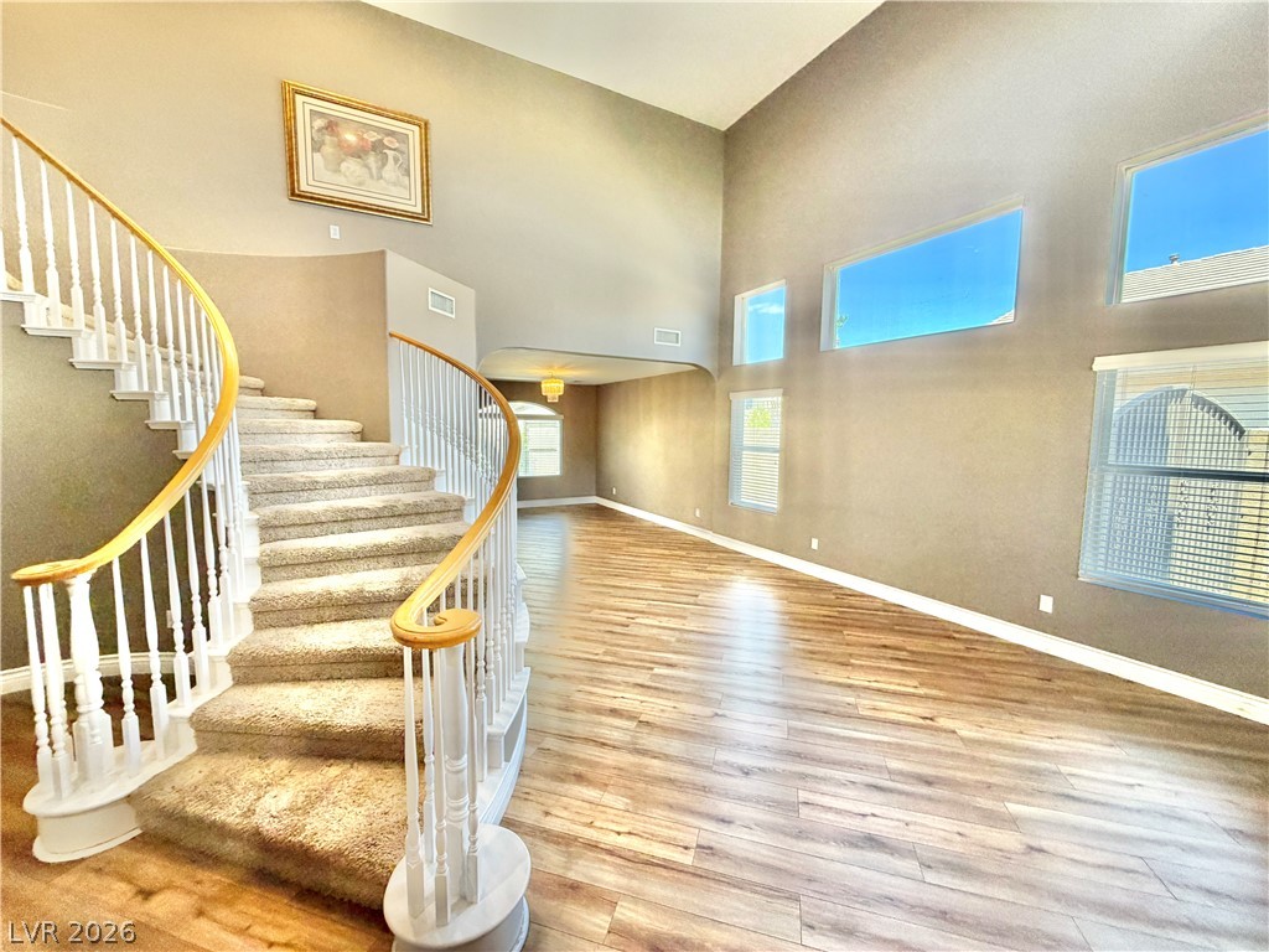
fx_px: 513
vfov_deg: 85.7
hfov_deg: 102.1
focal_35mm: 14
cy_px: 476
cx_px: 634
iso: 250
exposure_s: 1/60
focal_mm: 2.22
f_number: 2.2
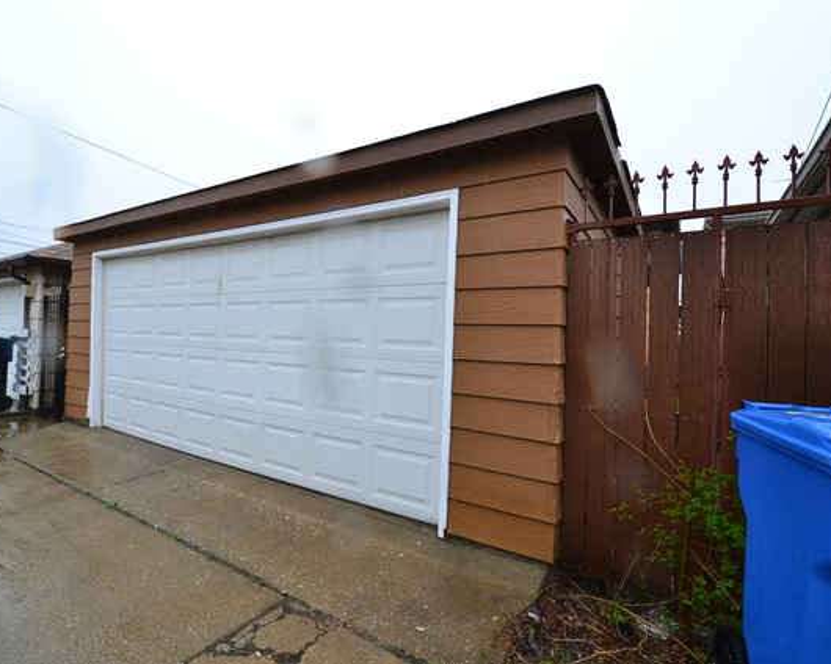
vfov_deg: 77.0
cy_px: 333
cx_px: 378
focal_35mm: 17
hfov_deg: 89.4
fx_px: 418
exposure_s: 1/60
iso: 400
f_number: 8
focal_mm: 10
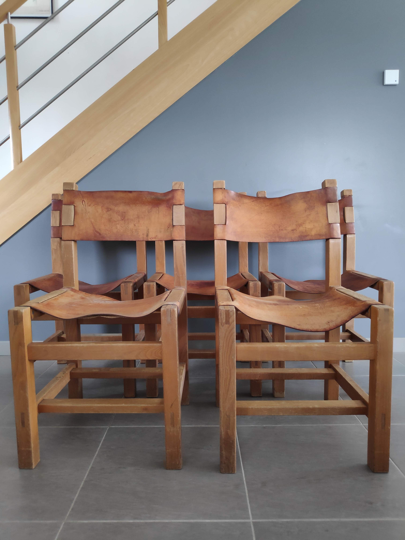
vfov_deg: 81.7
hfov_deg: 66.0
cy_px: 270
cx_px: 202
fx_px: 312
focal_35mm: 20
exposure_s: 1/100
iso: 595
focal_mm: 3.94
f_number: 1.9
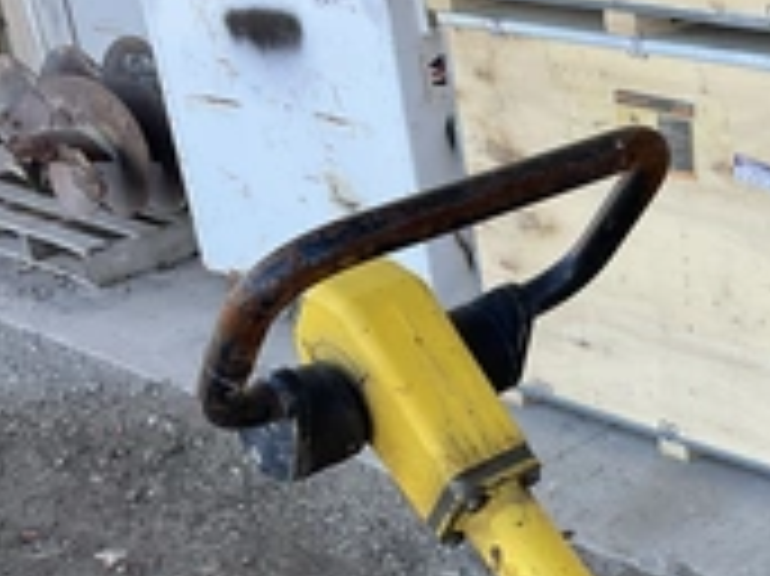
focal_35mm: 68
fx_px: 1512
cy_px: 549
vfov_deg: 21.0
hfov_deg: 27.2
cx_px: 743
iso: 20
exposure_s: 1/148
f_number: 1.8
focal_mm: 3
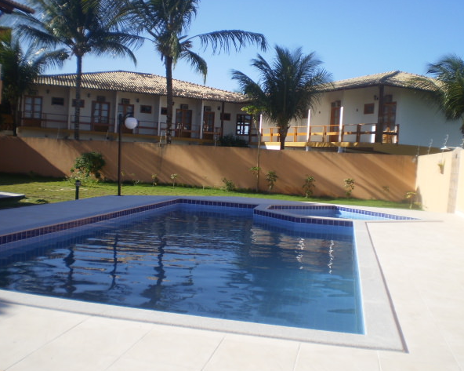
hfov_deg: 48.0
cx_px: 227
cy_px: 186
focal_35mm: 38
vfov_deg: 39.1
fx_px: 522
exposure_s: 1/1000
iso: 64
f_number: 3.1
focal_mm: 6.3
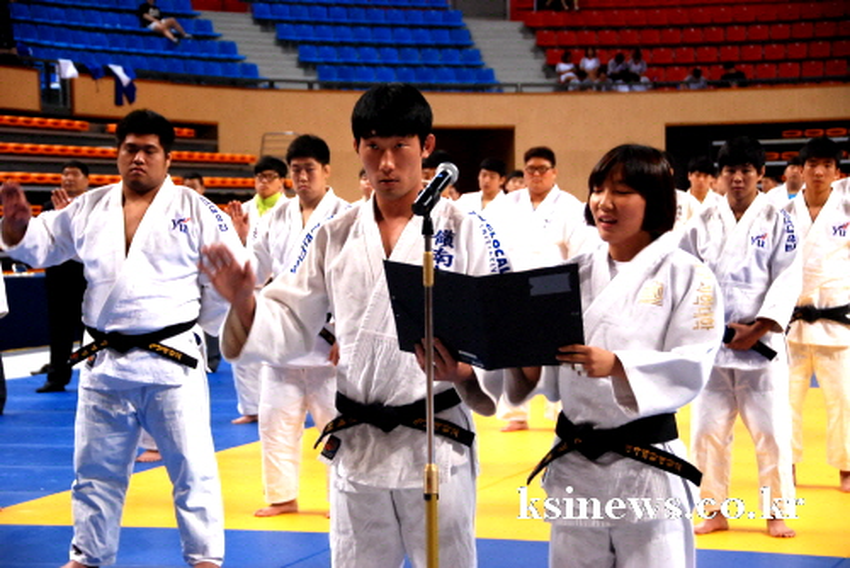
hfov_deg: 22.6
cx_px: 425
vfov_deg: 15.2
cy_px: 284
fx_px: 2126
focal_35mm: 90
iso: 800
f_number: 5
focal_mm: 60
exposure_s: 1/80
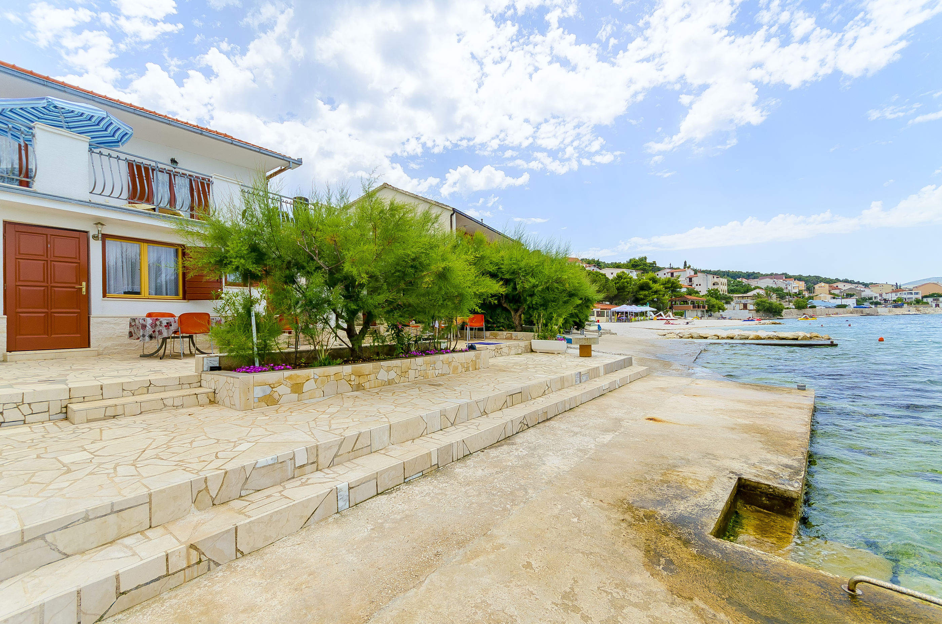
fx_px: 392
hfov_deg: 100.5
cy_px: 312
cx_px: 471
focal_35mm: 15
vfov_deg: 77.1
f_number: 6.3
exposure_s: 1/800
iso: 100
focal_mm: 10
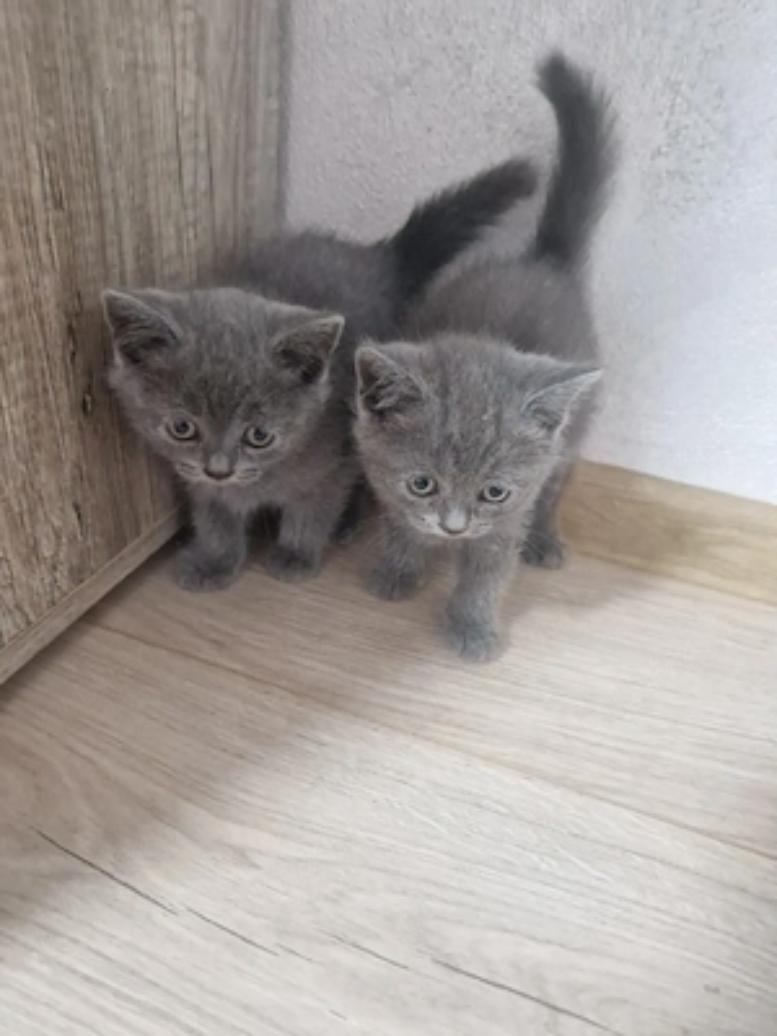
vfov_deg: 73.9
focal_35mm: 23
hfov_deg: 58.9
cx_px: 388
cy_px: 518
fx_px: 688
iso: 640
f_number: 1.8
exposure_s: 1/33
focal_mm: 5.4
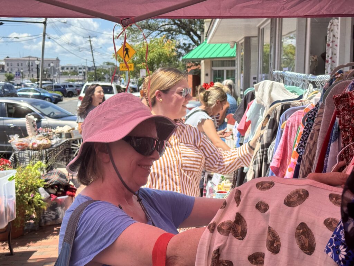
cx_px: 177
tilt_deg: -6.6
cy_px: 133
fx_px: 491
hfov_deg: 39.7
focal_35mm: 48
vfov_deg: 30.3
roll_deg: +1.3
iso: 64
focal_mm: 6.76
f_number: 1.78
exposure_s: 1/2110
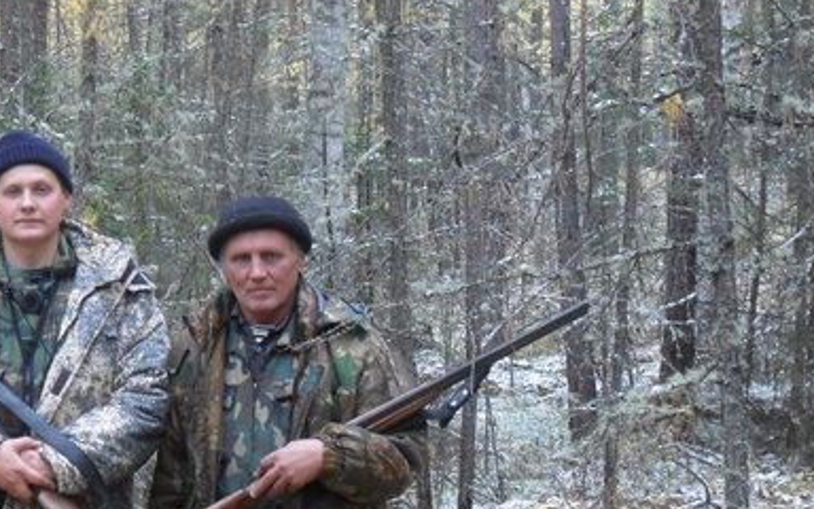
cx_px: 204
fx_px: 1886
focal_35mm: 85
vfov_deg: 15.3
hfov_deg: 24.1
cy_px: 330
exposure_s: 1/45
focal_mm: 7.8
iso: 200
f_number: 4.5
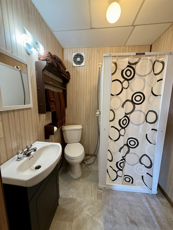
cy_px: 115
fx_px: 93
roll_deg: -1.9
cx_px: 86
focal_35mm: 14
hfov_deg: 85.7
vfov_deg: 102.1
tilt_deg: -10.1
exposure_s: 1/60
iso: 250
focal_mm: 2.22
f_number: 2.2
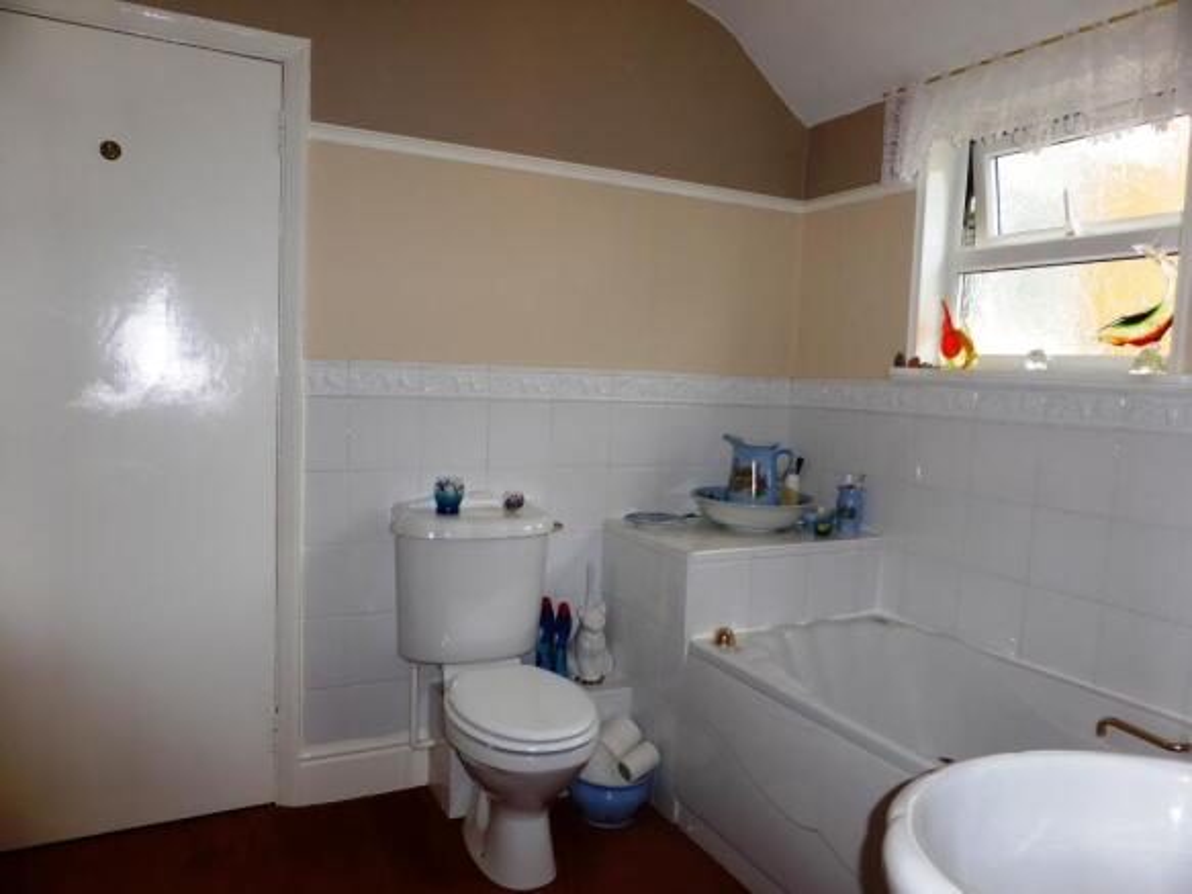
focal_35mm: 24
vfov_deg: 56.8
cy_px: 447
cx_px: 596
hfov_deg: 71.6
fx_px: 826
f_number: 3.3
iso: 100
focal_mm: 4.3
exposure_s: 1/60
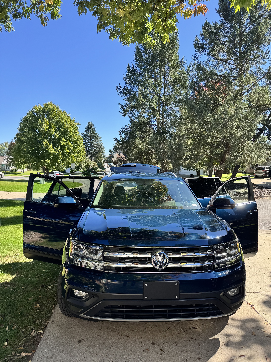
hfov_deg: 56.8
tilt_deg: -4.5
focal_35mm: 24
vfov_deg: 71.6
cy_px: 181
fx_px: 251
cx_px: 136
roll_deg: -0.2
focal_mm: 6.76
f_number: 1.78
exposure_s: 1/1193
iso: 80
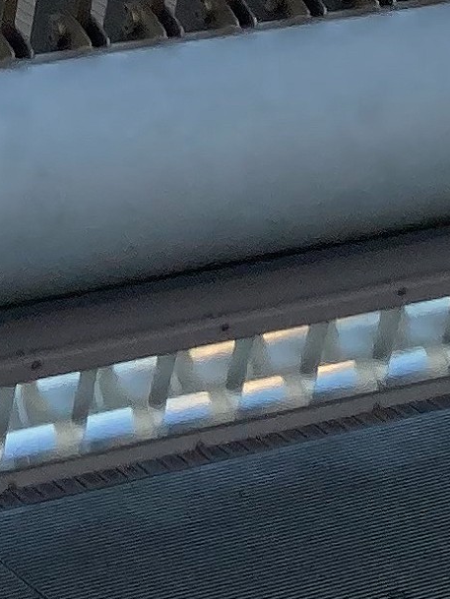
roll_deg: -2.6
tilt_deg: +3.1
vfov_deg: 9.0
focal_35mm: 184
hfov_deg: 7.9
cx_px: -229
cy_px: -1092
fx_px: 3188
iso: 20
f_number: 1.8
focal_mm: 3.99
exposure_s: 1/684
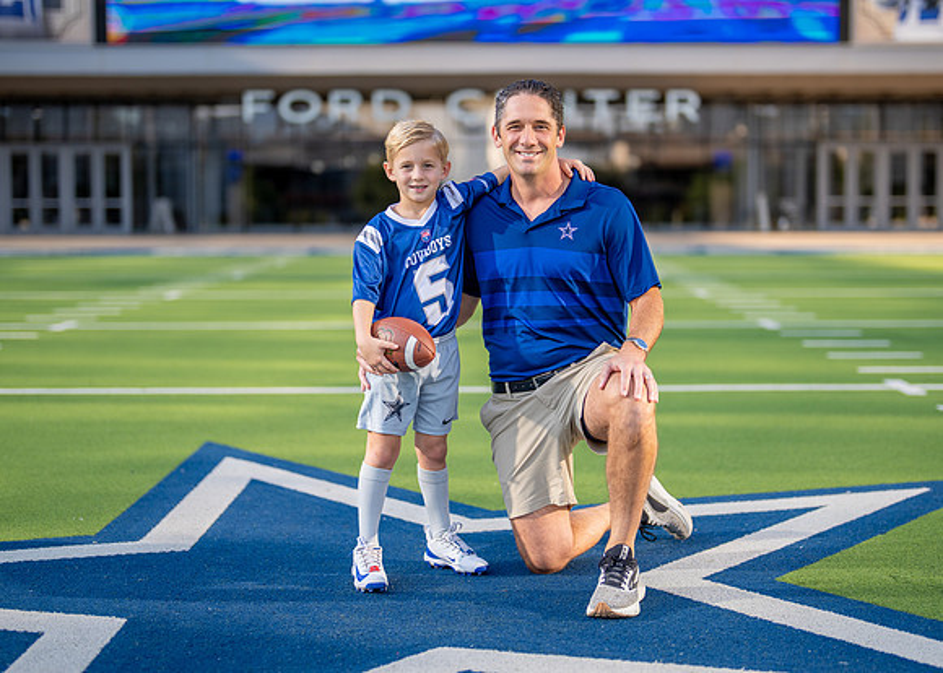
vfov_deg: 22.3
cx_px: 506
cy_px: 316
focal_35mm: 64
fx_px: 1706
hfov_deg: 30.9
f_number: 1.2
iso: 125
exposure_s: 1/4000
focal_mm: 50
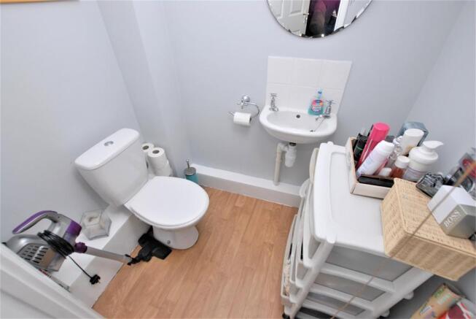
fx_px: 199
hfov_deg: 100.3
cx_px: 238
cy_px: 160
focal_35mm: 15
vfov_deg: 77.5
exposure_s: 1/60
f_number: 6.3
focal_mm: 10
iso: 500
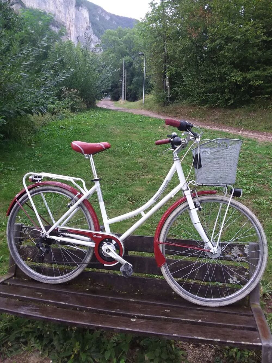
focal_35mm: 28
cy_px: 182
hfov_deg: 49.8
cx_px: 136
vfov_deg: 63.4
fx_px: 293
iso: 100
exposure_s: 1/33
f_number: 1.9
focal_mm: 2.91
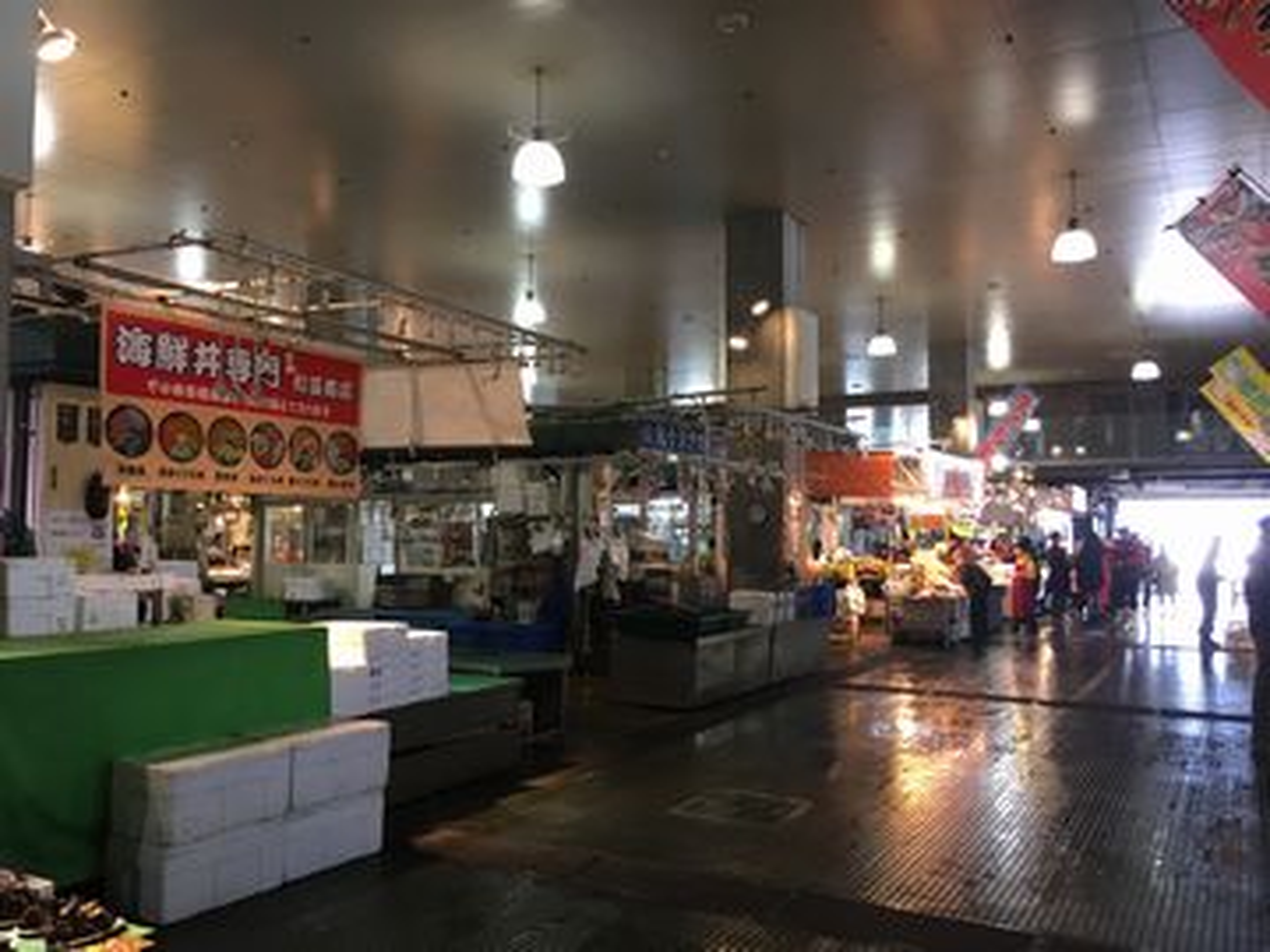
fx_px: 1064
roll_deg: -0.1
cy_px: 476
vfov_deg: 48.2
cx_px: 635
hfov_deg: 61.7
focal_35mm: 29
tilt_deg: +1.6
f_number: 2.2
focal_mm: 4.15
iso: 64
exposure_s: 1/30
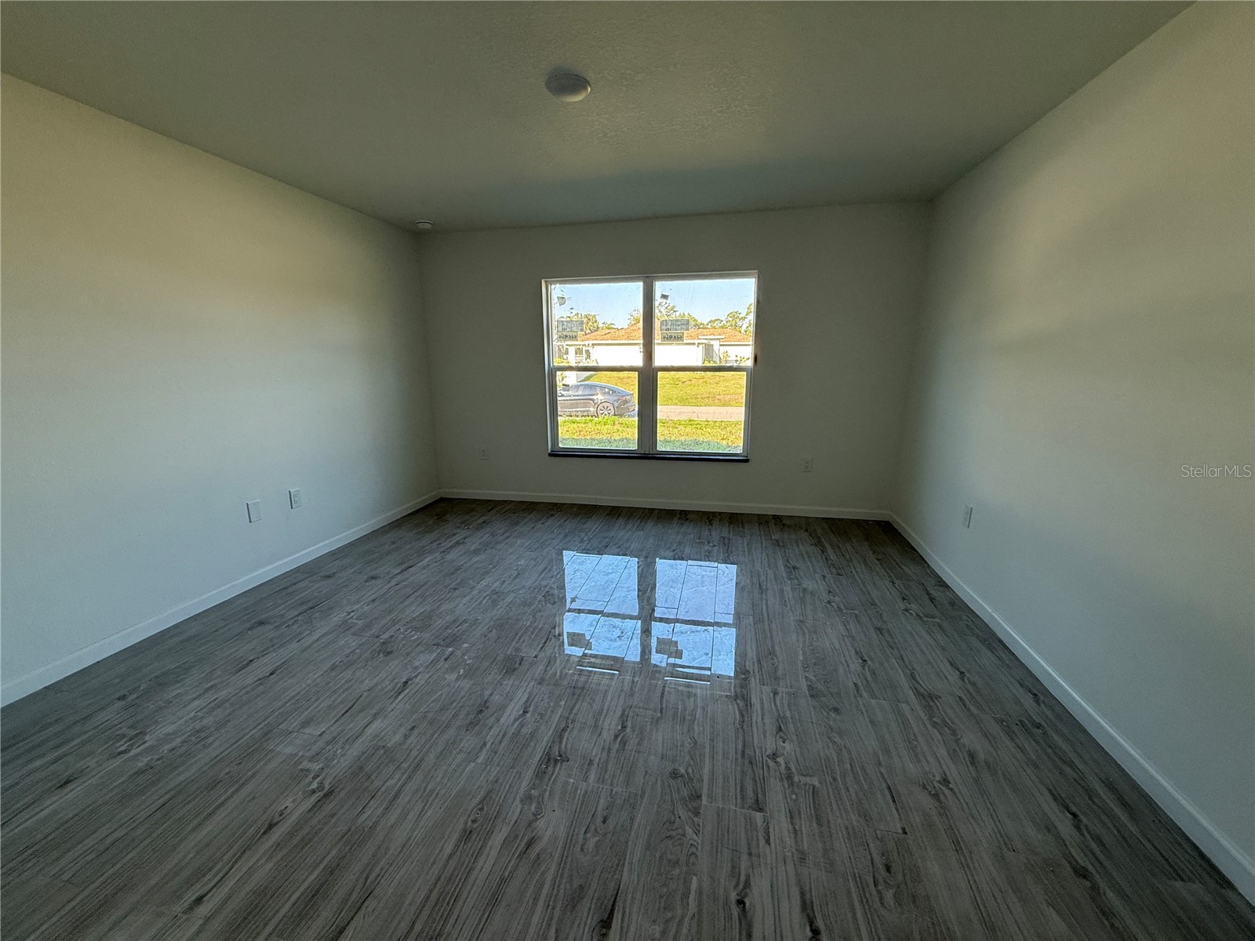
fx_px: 508
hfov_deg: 102.1
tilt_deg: -13.7
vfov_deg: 85.7
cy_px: 470
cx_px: 628
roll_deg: +0.2
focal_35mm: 14
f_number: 2.2
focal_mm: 2.22
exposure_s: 1/99
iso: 64
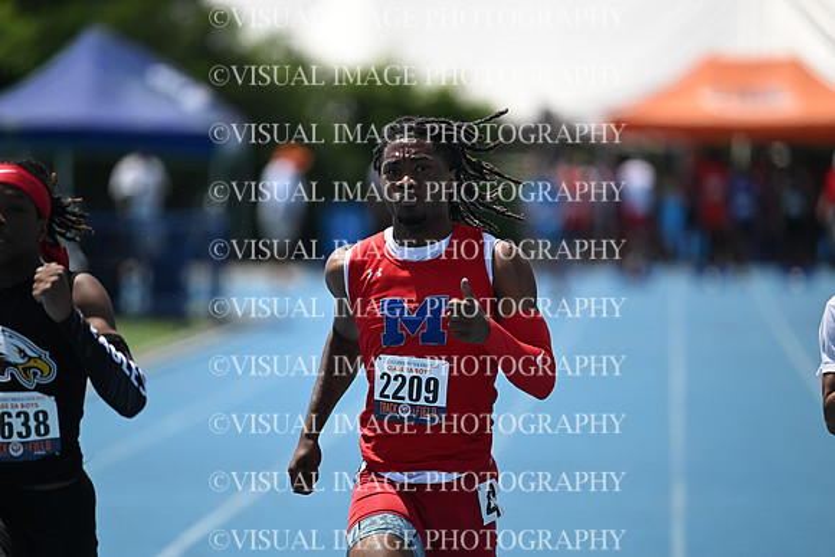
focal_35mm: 400
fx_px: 9280
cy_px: 278
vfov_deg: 3.4
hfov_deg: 5.2
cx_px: 418
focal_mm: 400
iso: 640
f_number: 4.5
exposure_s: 1/5000
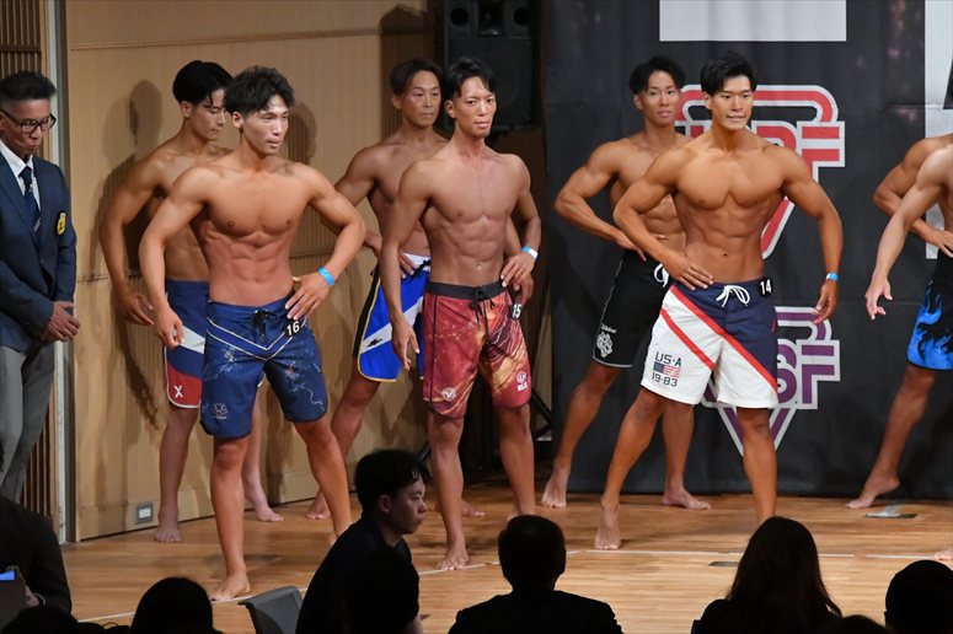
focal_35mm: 255
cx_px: 476
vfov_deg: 5.4
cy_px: 317
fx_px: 6747
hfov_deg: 8.1
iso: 10000
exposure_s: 1/400
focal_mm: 170
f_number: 5.6
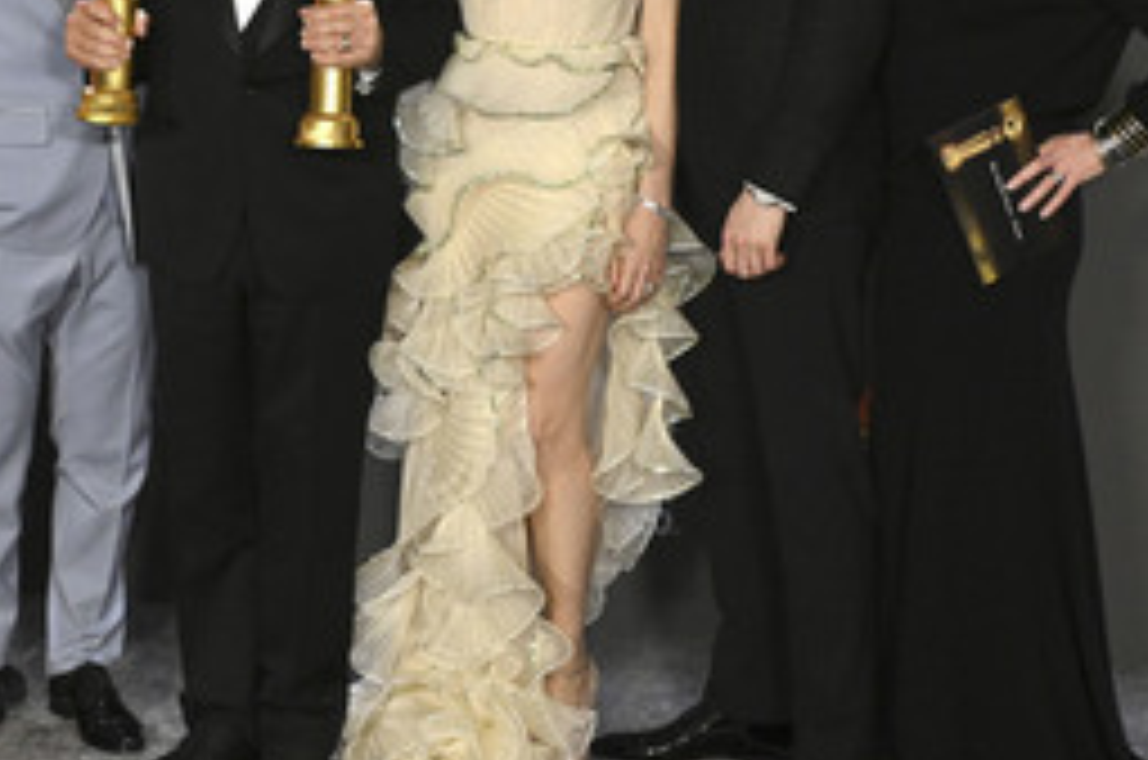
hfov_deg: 16.4
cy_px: 157
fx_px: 3947
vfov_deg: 11.0
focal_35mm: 124
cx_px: 218
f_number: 8
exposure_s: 1/400
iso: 6400
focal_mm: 70
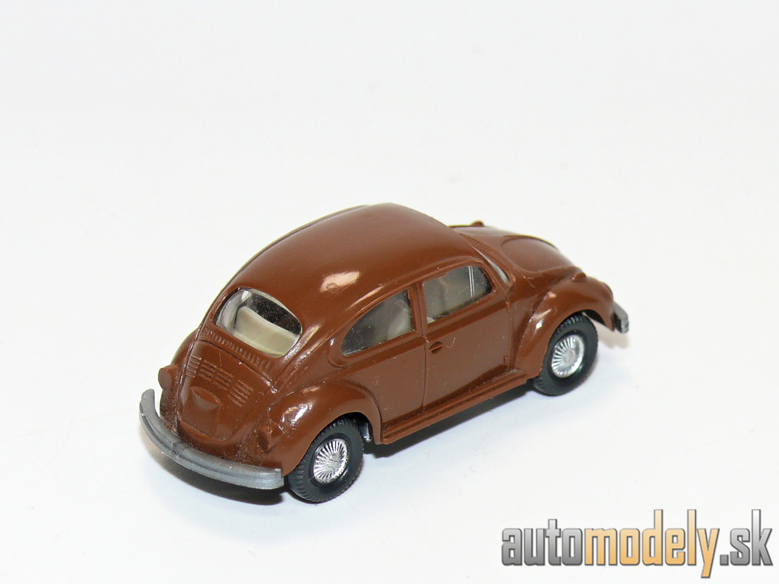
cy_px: 292
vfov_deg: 9.8
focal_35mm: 151
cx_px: 390
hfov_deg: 13.1
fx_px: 3398
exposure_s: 1/30
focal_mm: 18
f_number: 4
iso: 100
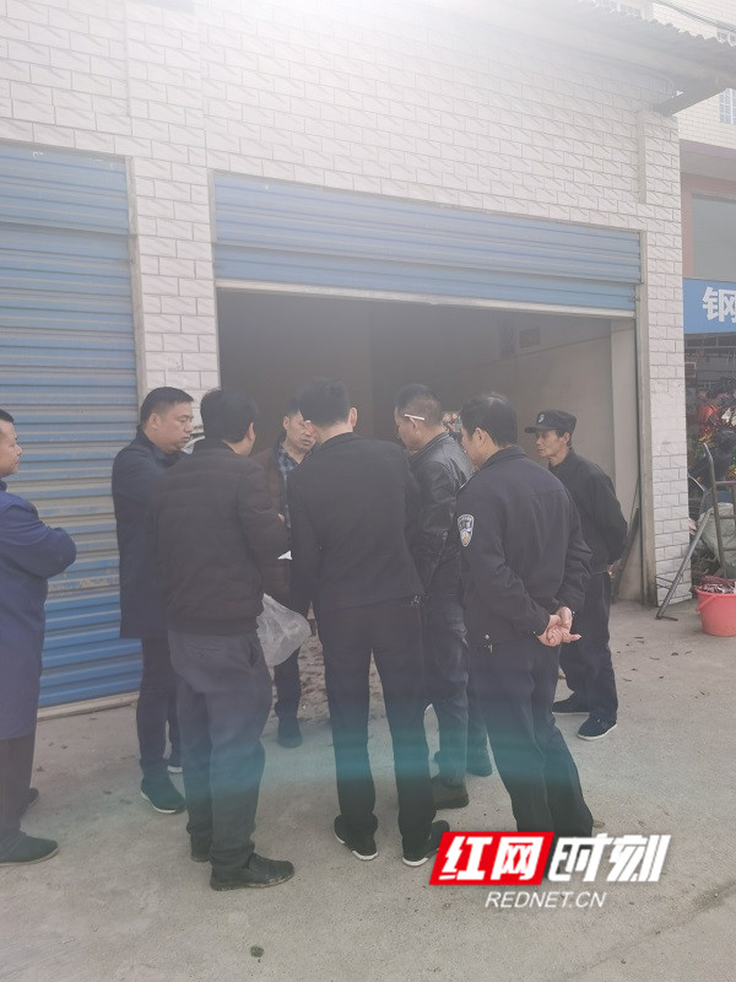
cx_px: 368
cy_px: 491
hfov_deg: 48.2
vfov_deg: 61.7
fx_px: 822
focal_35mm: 29
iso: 50
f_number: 1.6
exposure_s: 1/1309
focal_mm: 5.56
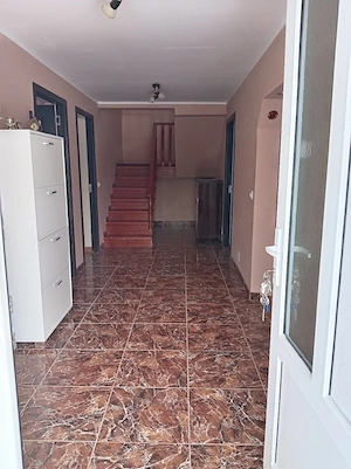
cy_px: 234
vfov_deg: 65.4
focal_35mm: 27
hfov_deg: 51.3
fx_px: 366
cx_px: 176
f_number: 1.8
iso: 530
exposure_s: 1/25
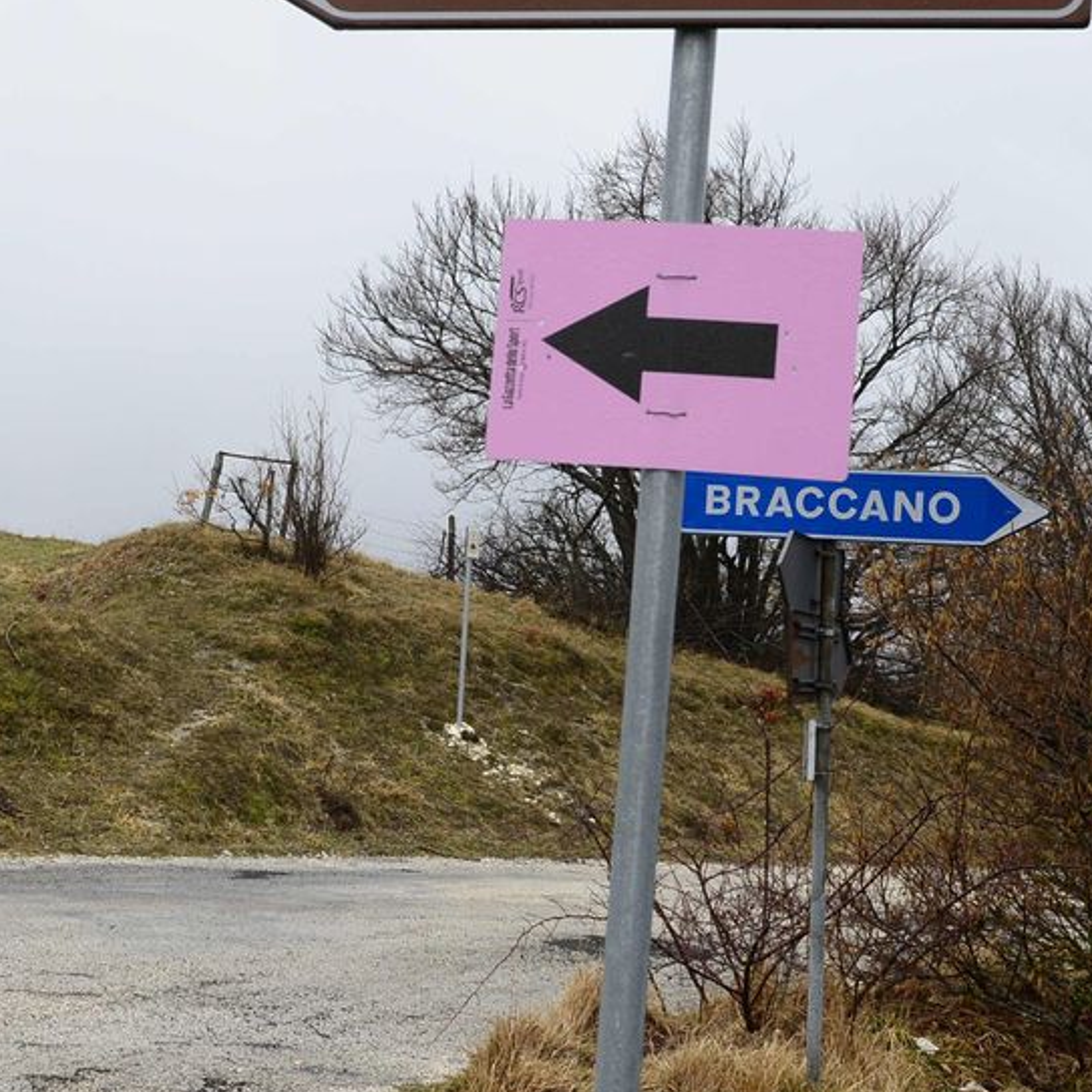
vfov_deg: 28.6
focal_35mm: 60
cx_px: 364
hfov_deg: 28.4
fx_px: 2141
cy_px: 532
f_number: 8
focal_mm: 32
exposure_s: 1/400
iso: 640
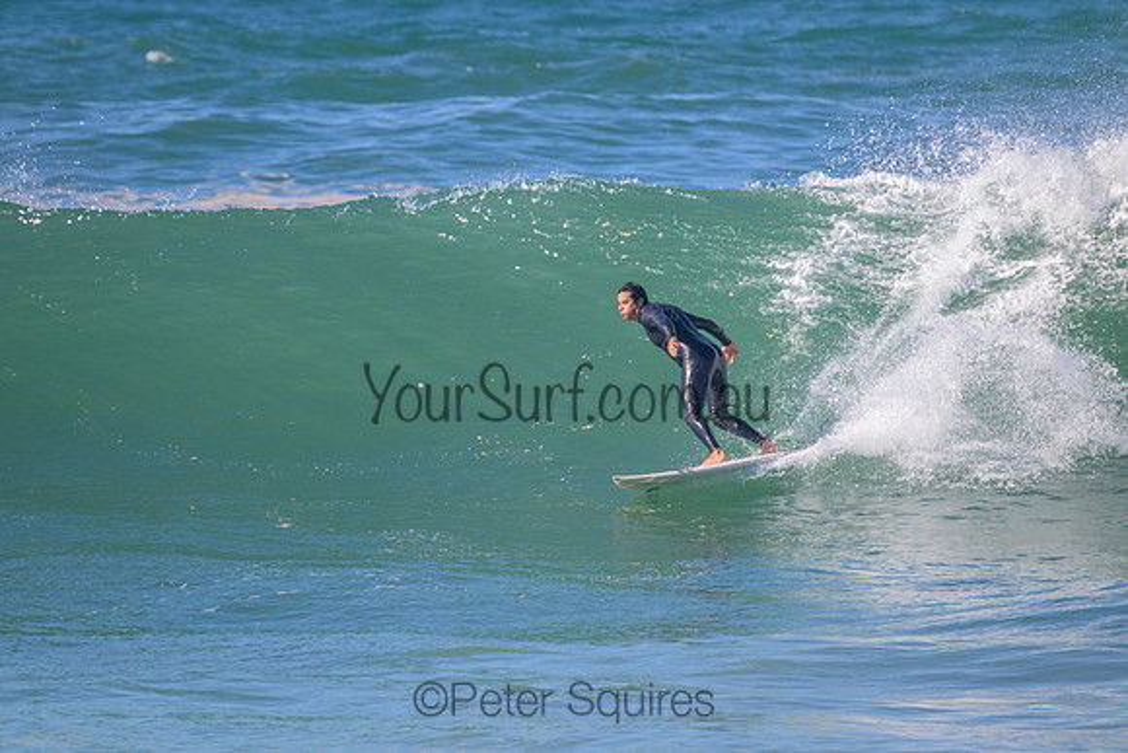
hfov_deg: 2.6
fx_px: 25071
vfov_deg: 1.7
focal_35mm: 800
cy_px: 376
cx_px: 564
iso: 1800
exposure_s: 1/2000
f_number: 11
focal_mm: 800
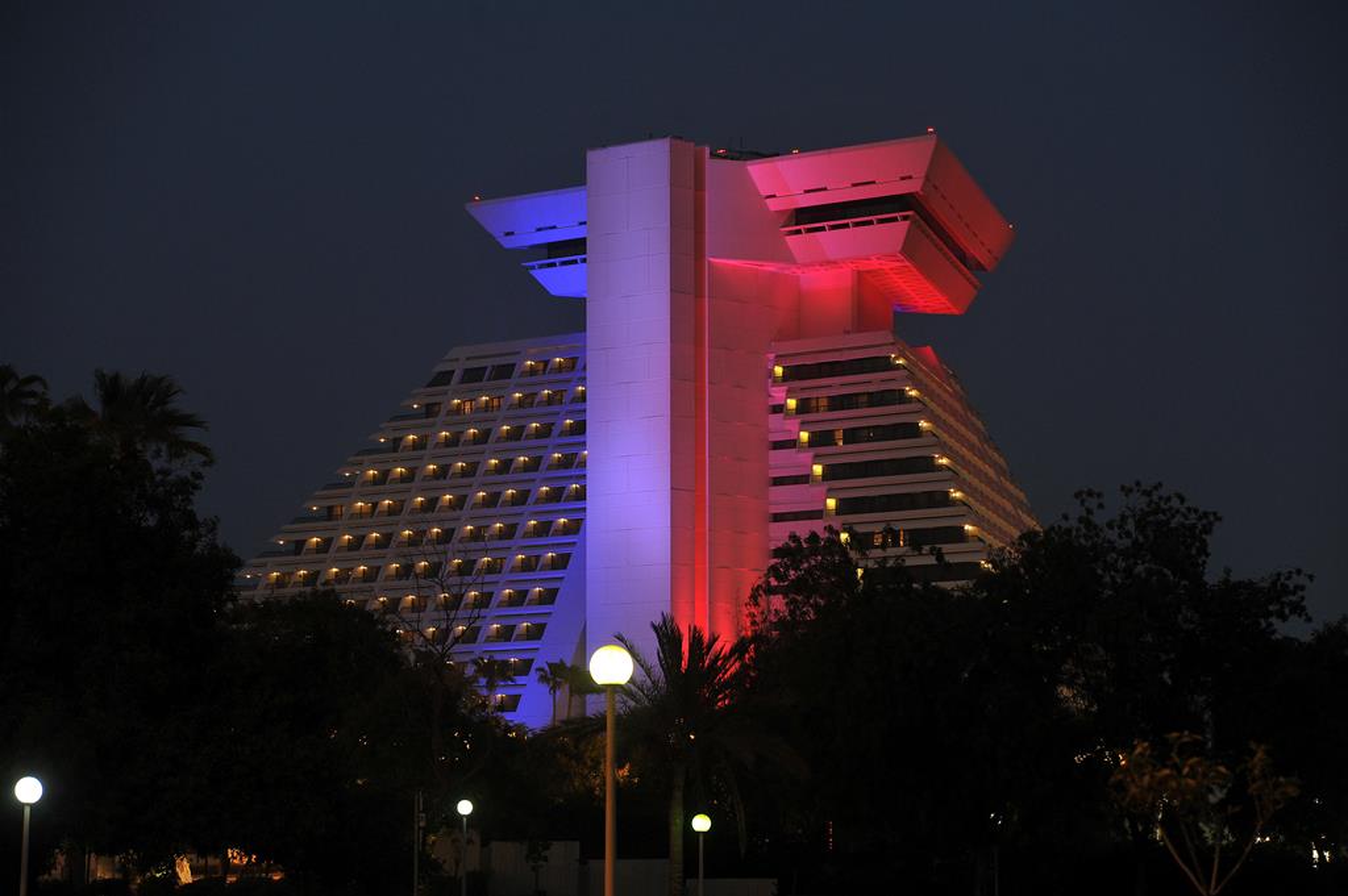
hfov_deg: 18.3
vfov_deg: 12.2
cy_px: 448
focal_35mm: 112
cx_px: 674
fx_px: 4190
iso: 1600
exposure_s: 1/60
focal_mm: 112
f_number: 5.6
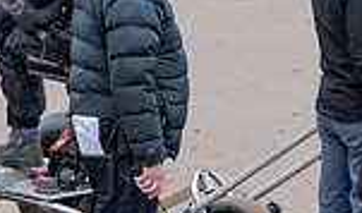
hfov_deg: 2.3
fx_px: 8915
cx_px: -105
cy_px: 11
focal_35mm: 918
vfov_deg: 1.4
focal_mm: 150
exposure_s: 1/320
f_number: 6.3
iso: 400
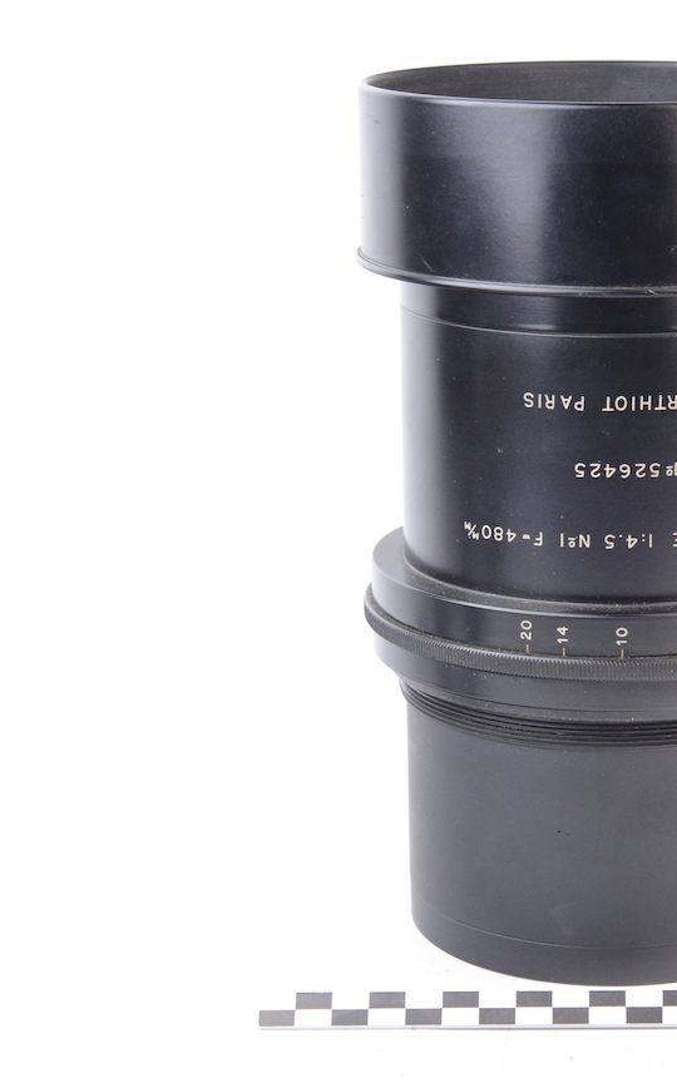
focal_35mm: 92
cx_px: 617
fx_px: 2716
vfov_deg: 22.6
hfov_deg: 14.1
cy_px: 540
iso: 2500
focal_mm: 60
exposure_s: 1/80
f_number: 10
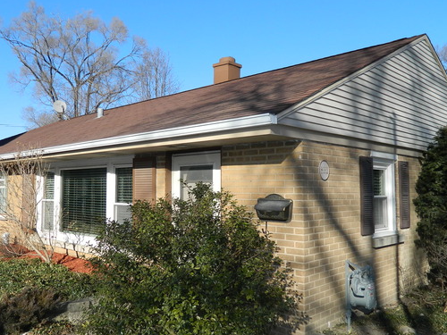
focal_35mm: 32
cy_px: 170
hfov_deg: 56.5
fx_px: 413
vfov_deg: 44.2
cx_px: 186
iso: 80
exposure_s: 1/800
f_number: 3.1
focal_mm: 4.5
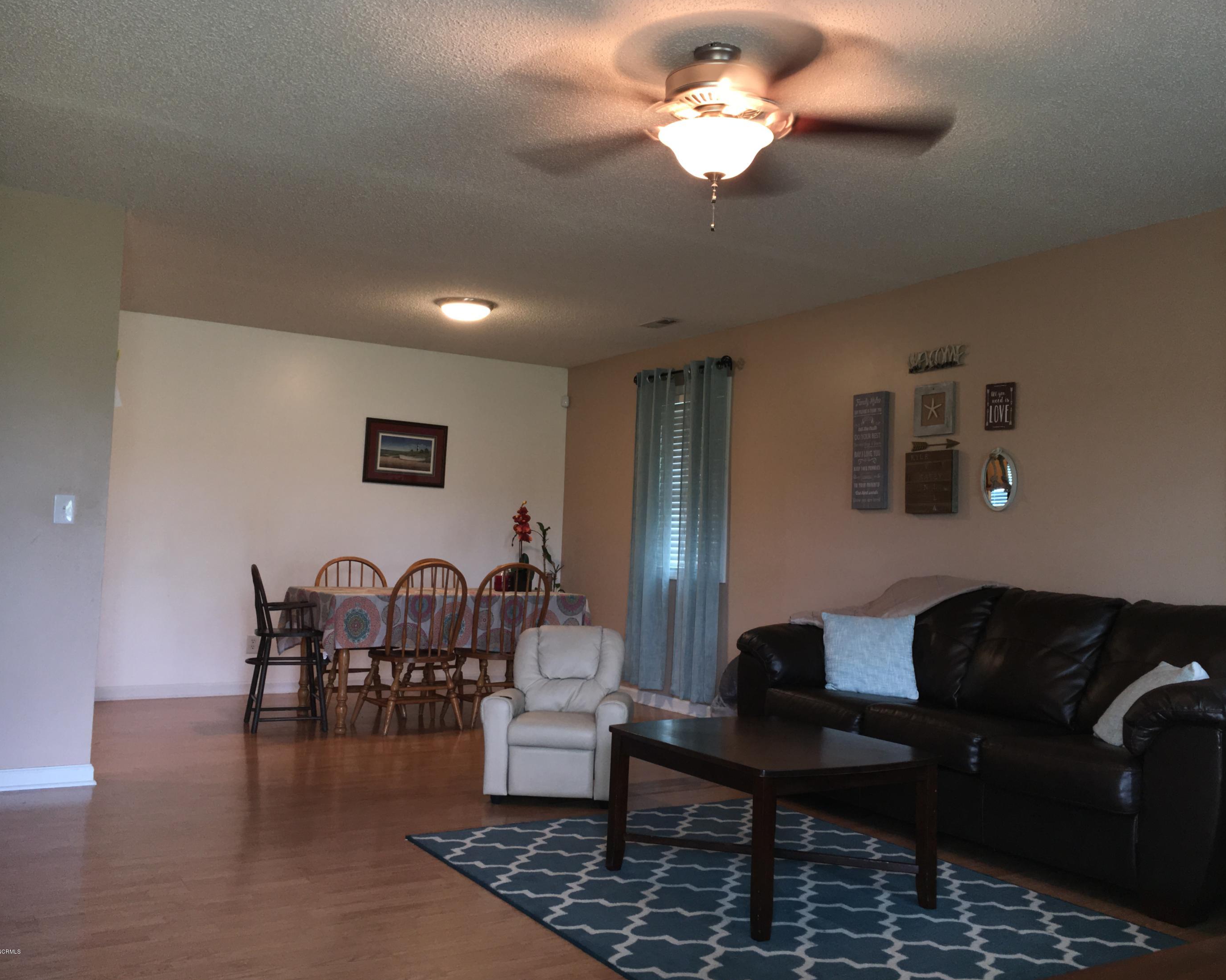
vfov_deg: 47.1
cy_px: 480
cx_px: 649
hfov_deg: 57.1
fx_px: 1125
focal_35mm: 31
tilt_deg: +2.6
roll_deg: -2.7
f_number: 2.2
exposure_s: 1/30
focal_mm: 4.15
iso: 40
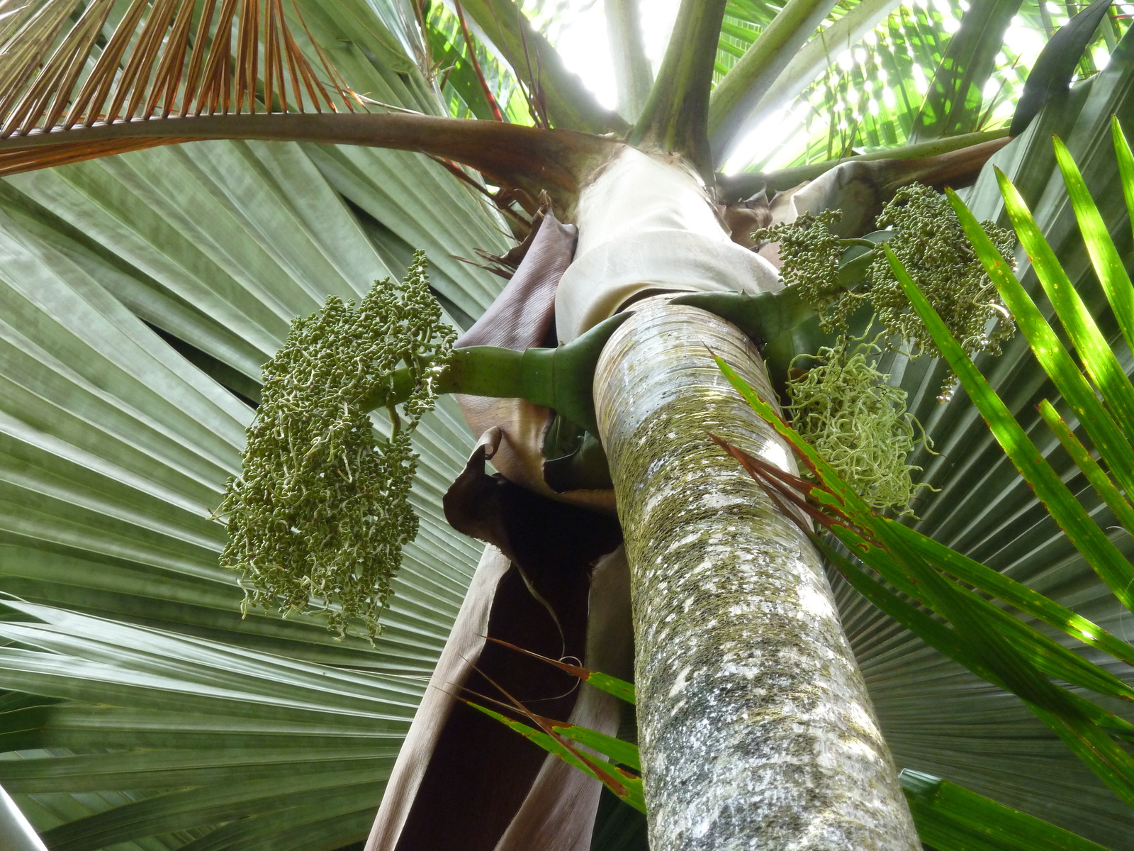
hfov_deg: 13.4
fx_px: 4816
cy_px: 426
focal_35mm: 147
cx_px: 567
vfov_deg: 10.1
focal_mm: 24.1
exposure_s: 1/40
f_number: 4.5
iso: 250
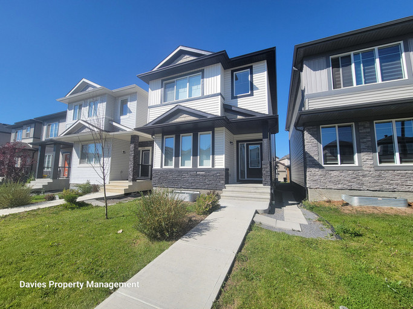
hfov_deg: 106.2
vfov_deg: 89.9
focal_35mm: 13
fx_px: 155
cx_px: 206
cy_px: 154
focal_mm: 2.2
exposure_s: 1/1546
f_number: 2.2
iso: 50
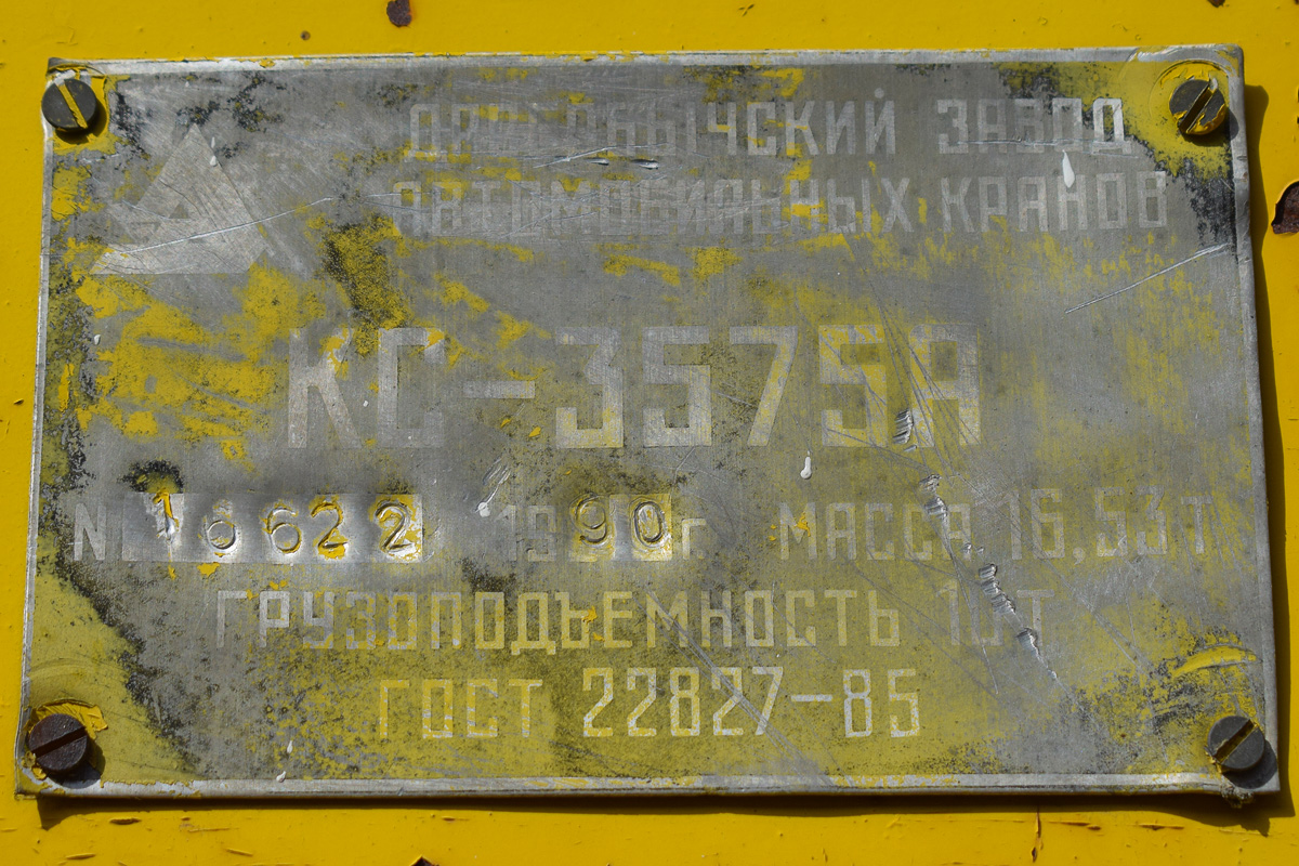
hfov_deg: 24.6
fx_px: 2977
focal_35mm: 82
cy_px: 433
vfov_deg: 16.6
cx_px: 650
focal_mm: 55
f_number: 6.3
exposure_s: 1/1250
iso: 200
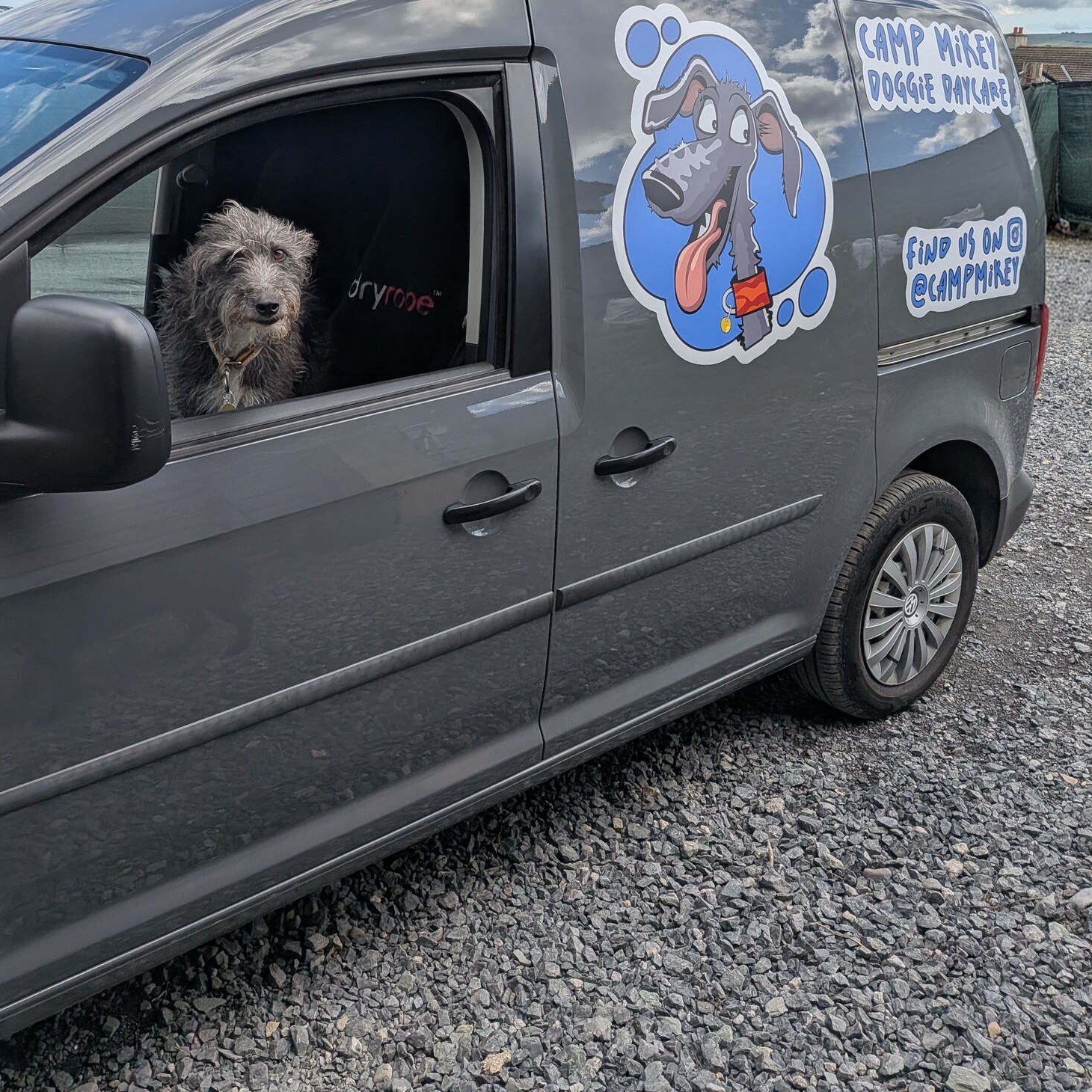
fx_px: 1106
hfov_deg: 52.5
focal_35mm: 31
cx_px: 525
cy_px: 354
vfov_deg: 51.4
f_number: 1.7
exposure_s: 1/1802
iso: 29
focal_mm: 4.53
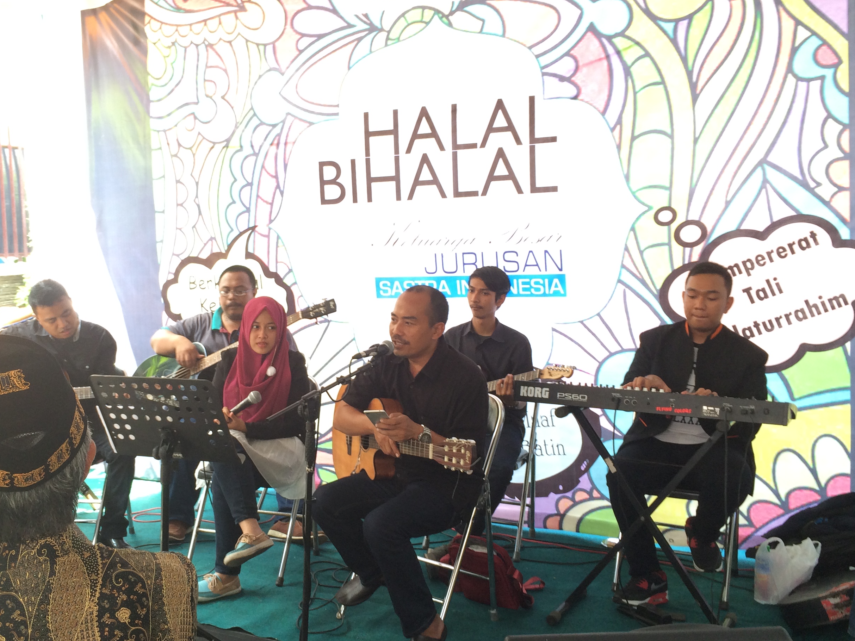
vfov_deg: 36.8
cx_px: 334
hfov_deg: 47.5
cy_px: 320
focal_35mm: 39
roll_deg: +0.3
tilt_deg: -6.0
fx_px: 963
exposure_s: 1/33
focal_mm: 4.15
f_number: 2.2
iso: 64
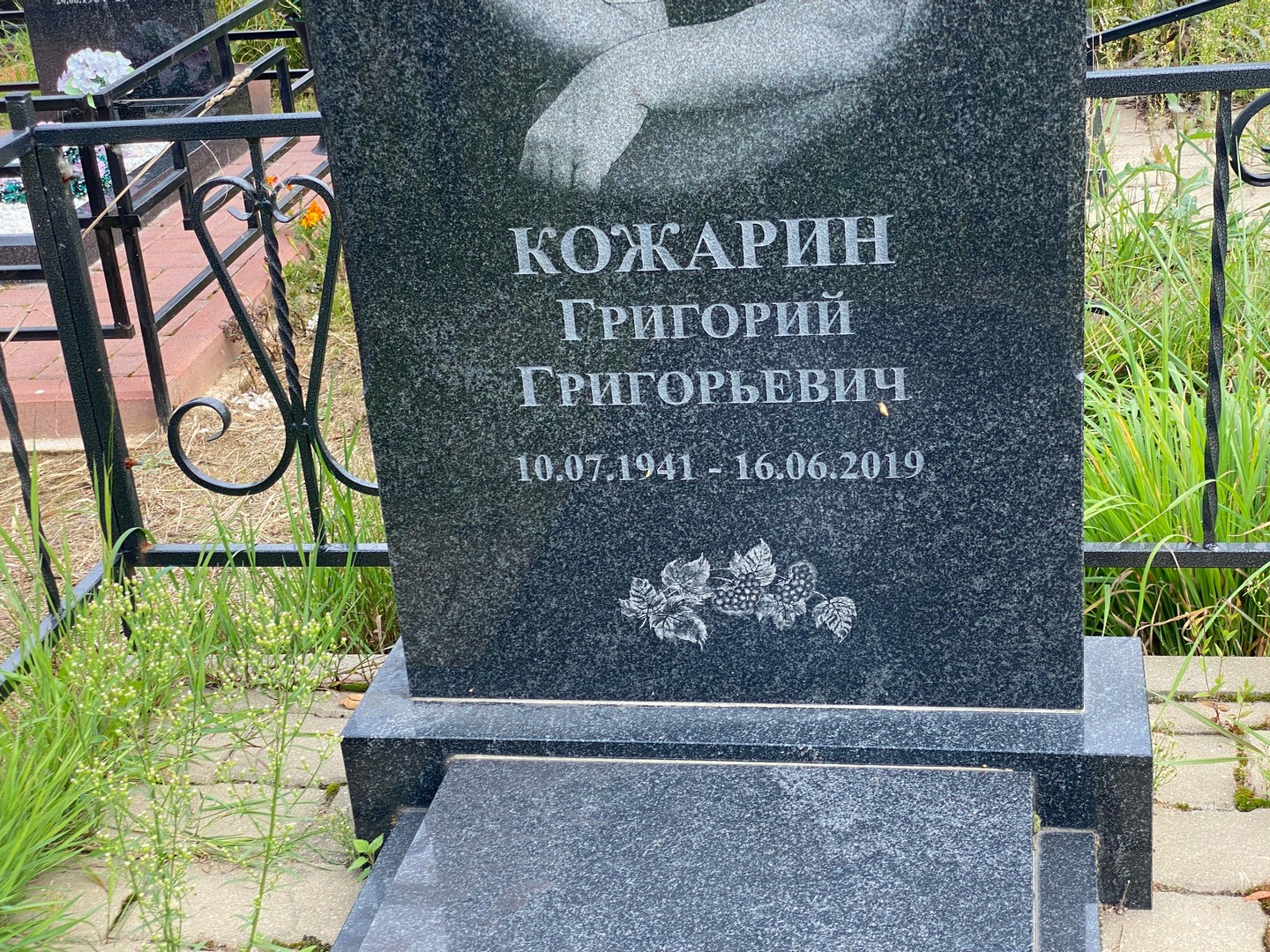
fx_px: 1908
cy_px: 476
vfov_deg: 28.0
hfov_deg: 36.8
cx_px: 635
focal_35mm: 52
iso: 20
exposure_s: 1/361
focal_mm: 6
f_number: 2
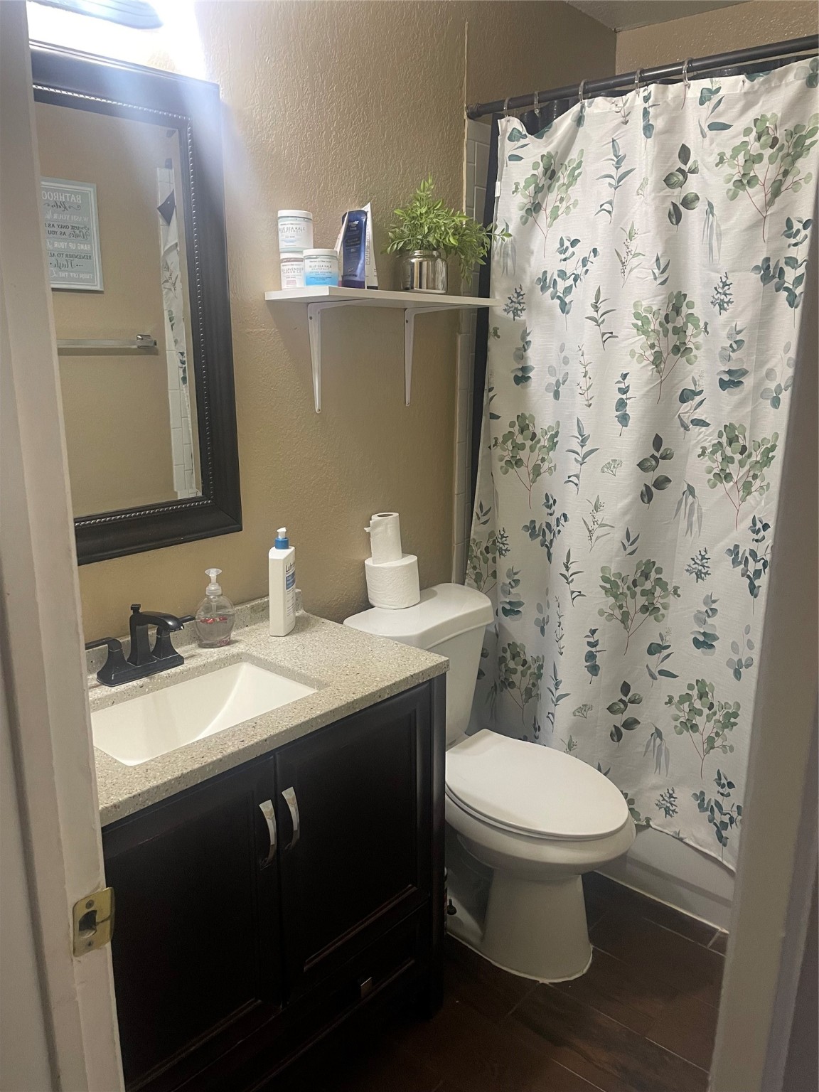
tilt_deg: -12.5
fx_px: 820
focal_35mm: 26
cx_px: 410
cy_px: 546
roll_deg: -0.2
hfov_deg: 53.1
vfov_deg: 67.3
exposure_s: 1/60
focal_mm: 4.2
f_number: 1.6
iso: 320
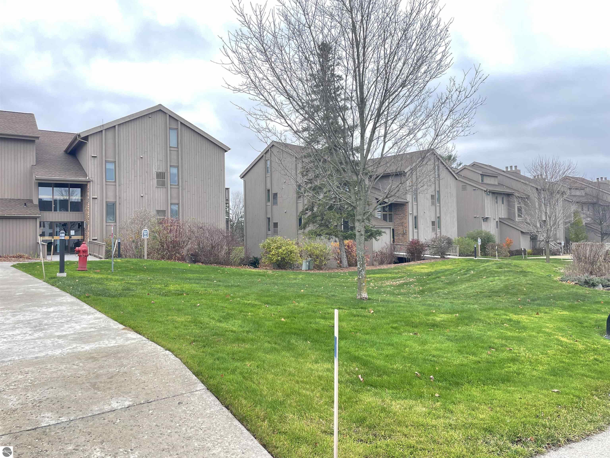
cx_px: 305
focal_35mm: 26
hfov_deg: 67.3
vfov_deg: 53.1
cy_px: 229
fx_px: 458
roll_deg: +1.3
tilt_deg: +2.2
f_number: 1.6
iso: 40
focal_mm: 4.2
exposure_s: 1/121
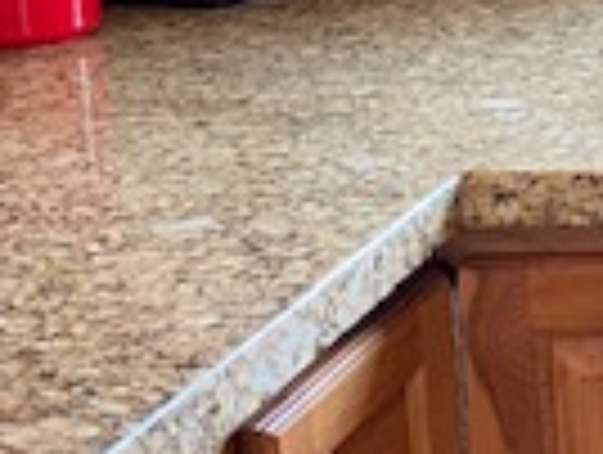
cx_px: 1296
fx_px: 2164
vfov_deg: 11.4
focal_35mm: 124
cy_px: -261
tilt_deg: -8.3
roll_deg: +1.2
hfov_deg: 13.2
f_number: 1.8
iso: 125
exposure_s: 1/60
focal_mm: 4.25
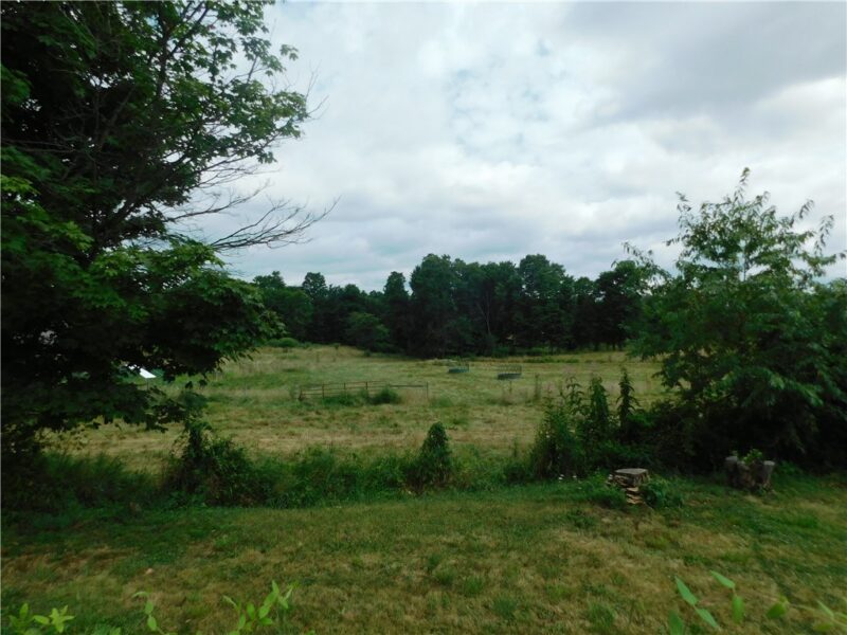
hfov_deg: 73.9
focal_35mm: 23
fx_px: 563
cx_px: 424
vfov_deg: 58.9
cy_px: 318
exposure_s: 1/500
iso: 125
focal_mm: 4
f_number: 6
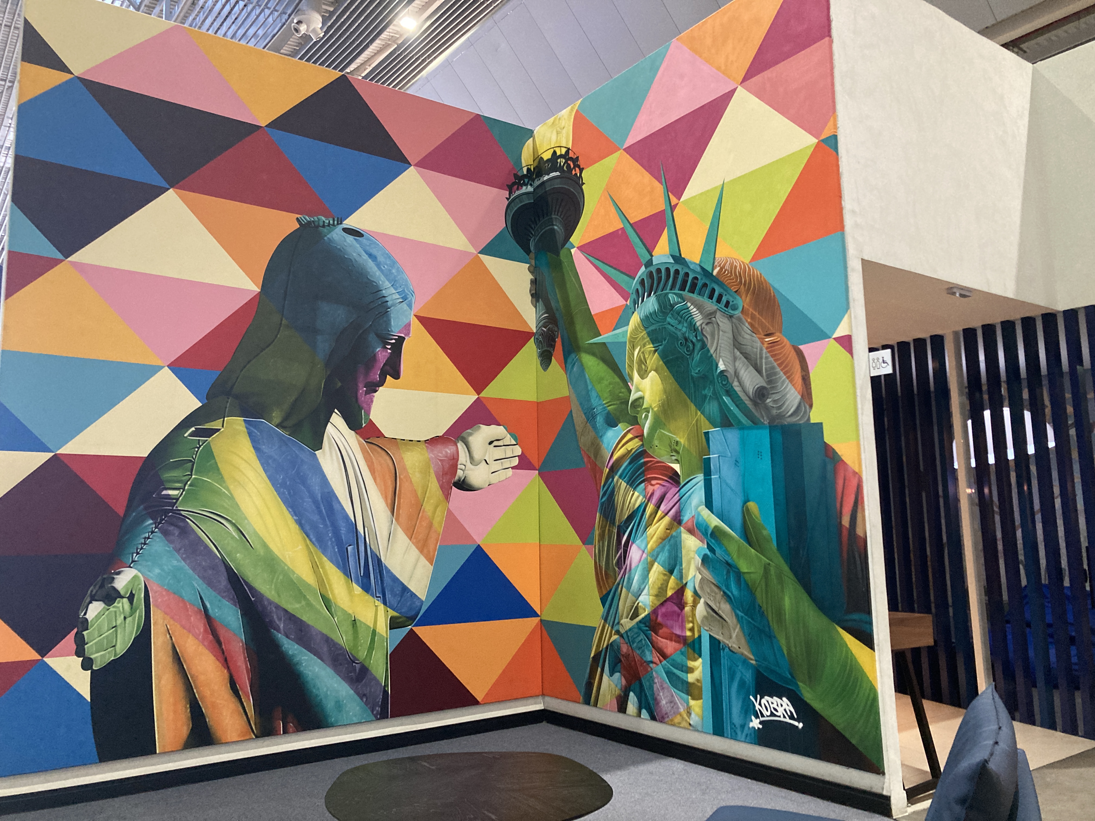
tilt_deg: +9.2
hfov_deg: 63.4
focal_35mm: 28
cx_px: 548
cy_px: 410
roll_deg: +0.4
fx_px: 886
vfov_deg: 49.7
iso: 400
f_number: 1.8
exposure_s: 1/40
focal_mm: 3.99
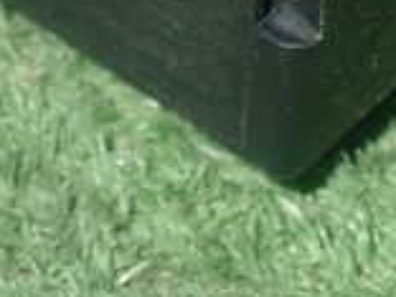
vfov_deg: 7.5
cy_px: -216
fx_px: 2196
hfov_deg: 10.3
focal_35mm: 192
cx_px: 228
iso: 640
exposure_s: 1/50
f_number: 9
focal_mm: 9.01
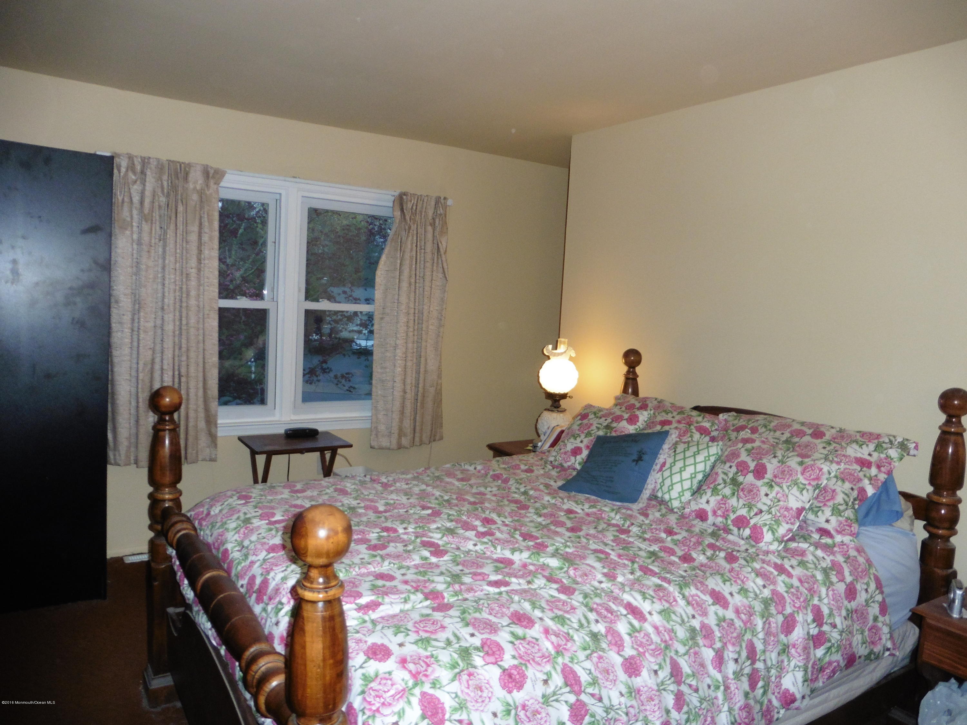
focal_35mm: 24
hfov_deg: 71.6
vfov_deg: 56.8
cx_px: 484
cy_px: 362
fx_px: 670
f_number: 3.3
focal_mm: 4.3
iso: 250
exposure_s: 1/60
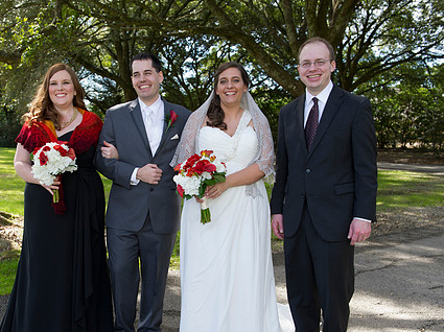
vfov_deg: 34.2
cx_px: 167
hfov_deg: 44.5
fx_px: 538
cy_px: 200
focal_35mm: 42
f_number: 5.6
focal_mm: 32
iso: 320
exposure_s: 1/125
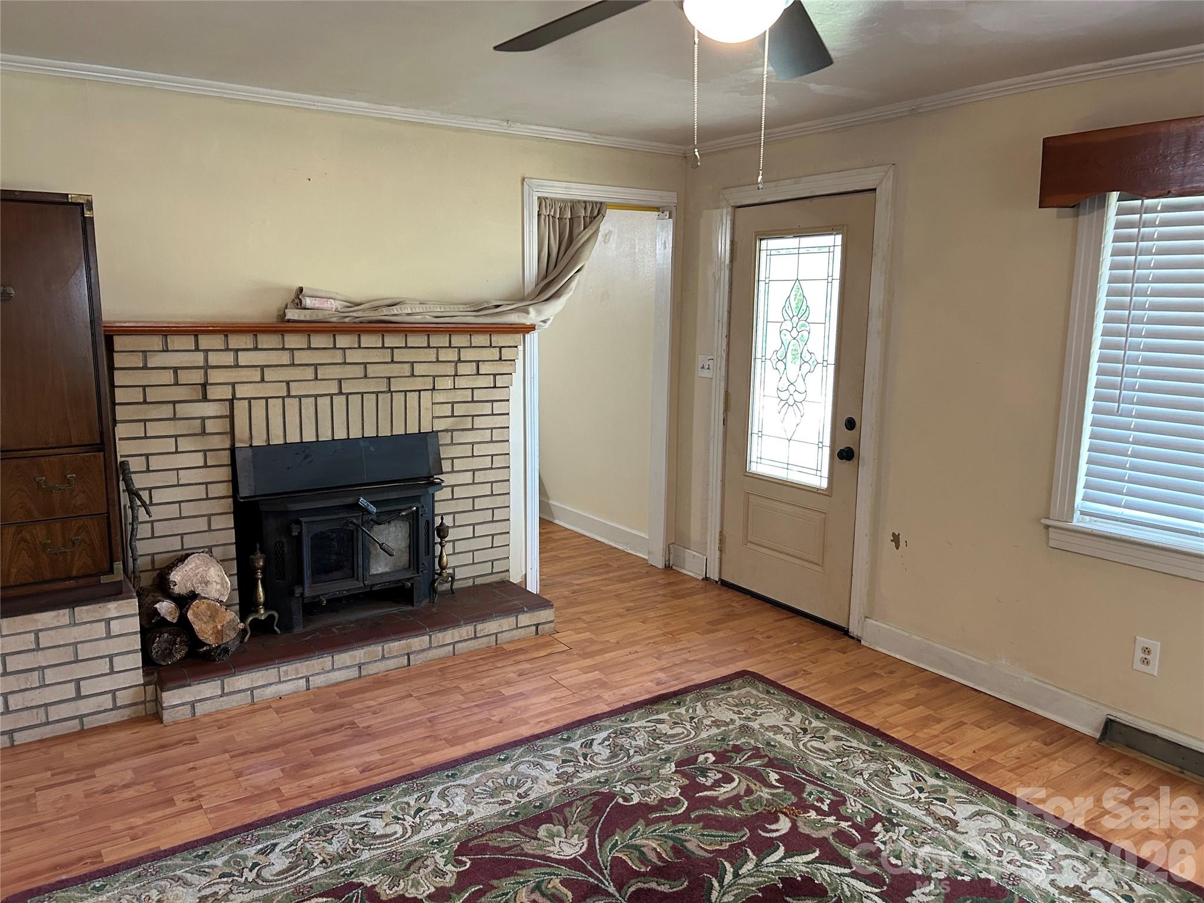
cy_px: 452
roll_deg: -0.3
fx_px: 904
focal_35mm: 26
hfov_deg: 67.3
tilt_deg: -10.3
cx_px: 602
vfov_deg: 53.1
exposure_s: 1/60
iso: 250
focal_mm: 5.7
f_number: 1.5
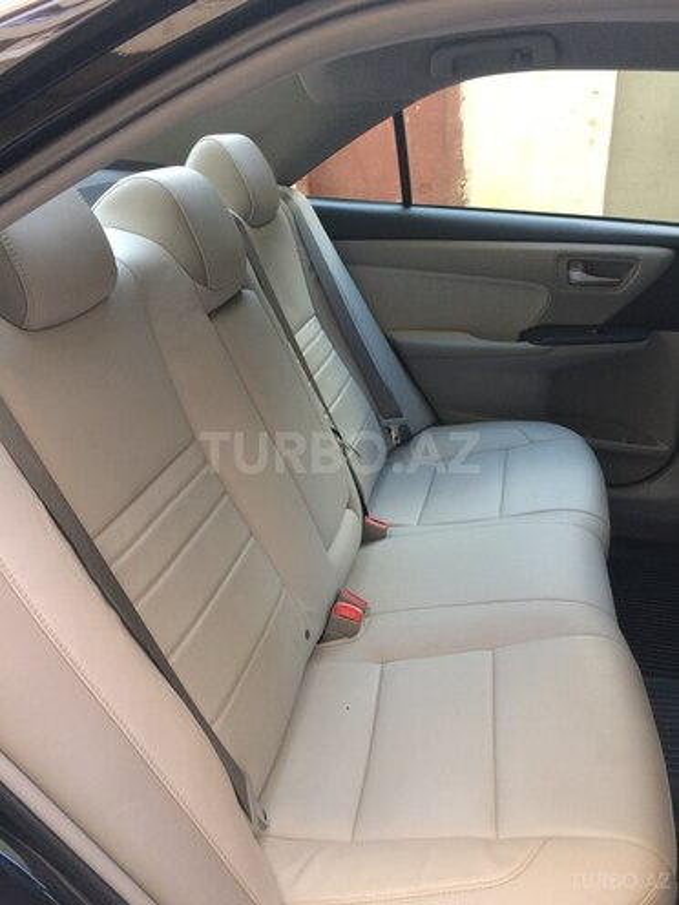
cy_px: 452
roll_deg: +3.0
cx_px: 340
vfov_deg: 61.7
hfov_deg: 48.2
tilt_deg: -24.3
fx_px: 758
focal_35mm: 29
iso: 64
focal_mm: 4.15
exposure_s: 1/33
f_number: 2.2
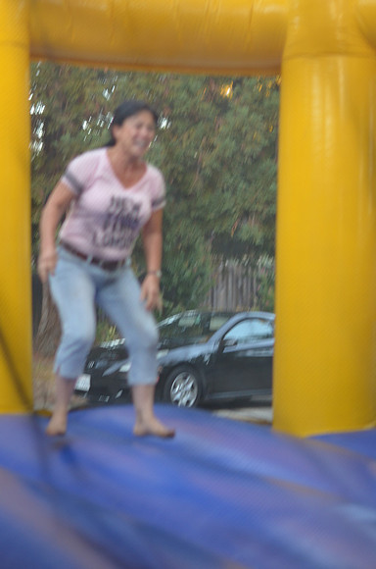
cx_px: 188
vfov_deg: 27.0
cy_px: 284
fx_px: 1181
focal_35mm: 75
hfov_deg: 18.1
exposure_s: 1/200
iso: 400
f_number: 1.4
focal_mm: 50
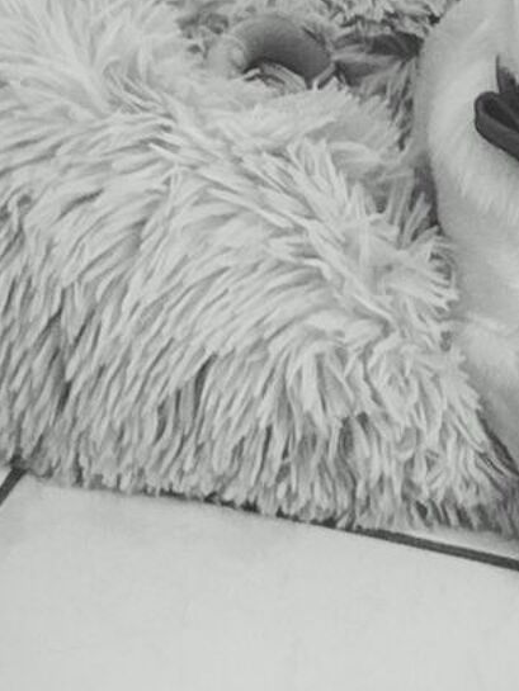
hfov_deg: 8.4
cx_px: 452
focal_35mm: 176
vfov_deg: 11.2
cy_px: 45
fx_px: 3517
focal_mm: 5.31
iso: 400
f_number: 1.7
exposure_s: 1/33
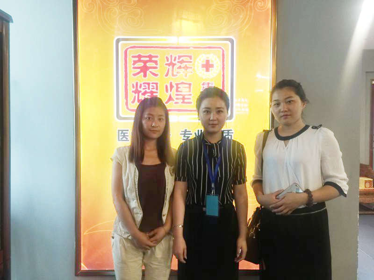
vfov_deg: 48.2
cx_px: 187
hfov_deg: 61.7
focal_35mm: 29
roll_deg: -0.5
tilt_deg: -2.6
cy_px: 140
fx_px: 313
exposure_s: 1/17
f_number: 2.2
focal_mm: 4.15
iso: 64
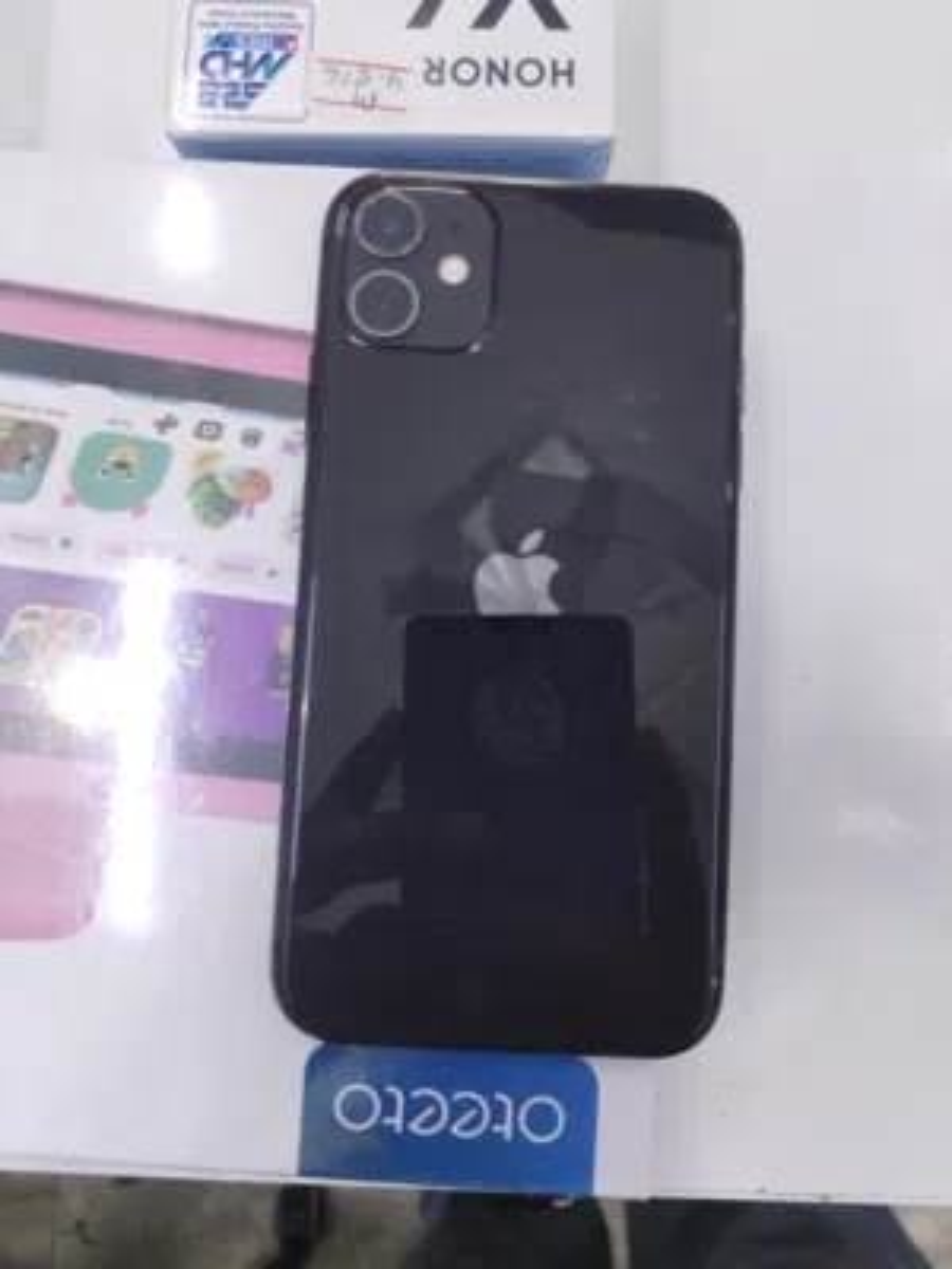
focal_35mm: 29
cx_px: 476
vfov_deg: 61.7
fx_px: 1063
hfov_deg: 48.2
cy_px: 634
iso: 224
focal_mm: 4.75
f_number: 1.8
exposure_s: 1/50
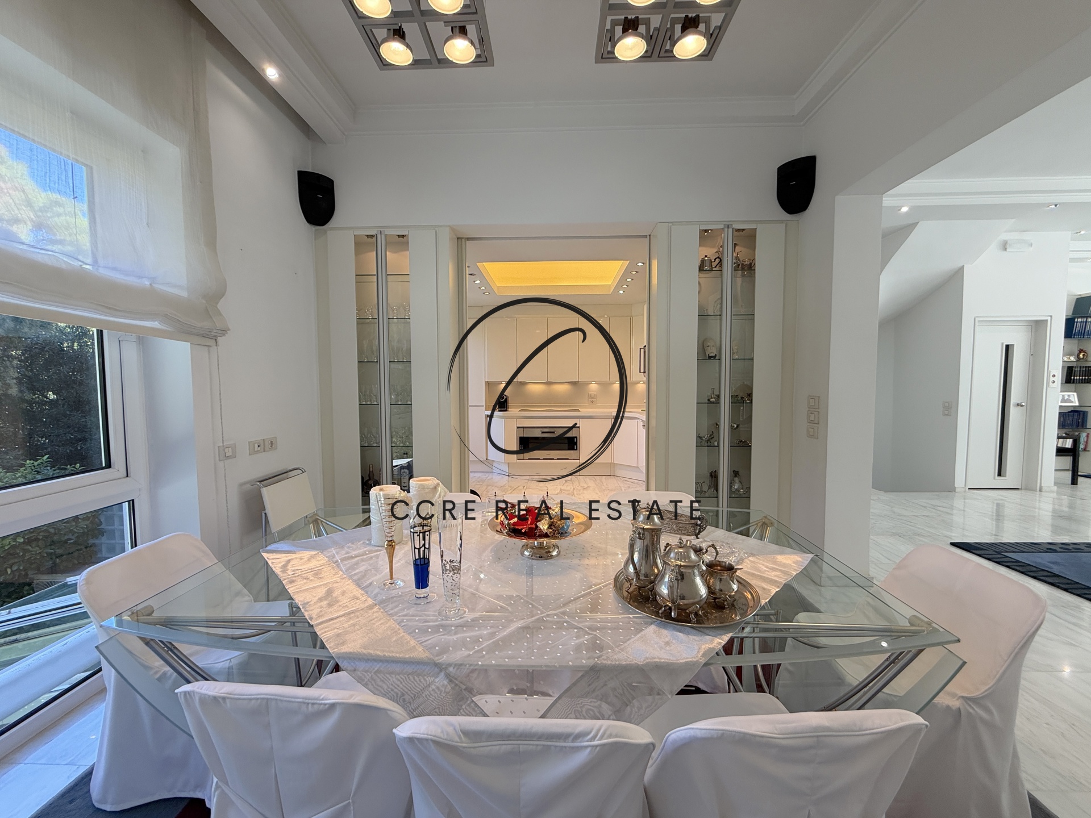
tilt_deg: -3.9
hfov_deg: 102.1
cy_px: 409
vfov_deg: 85.7
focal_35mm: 14
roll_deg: +0.2
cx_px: 546
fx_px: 441
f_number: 2.2
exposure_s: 1/100
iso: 50
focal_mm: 2.22
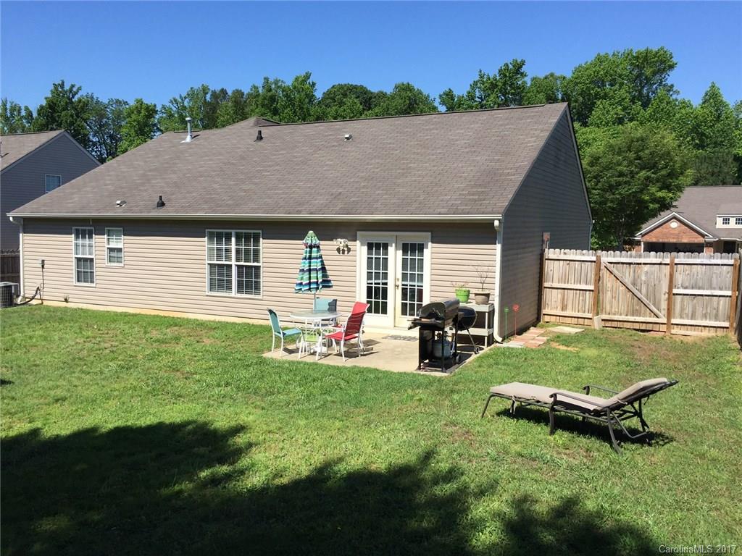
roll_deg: -0.6
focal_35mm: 29
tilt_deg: -4.6
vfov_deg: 48.2
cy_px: 278
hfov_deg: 61.7
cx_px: 371
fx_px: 622
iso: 32
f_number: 2.2
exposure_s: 1/2083
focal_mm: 4.15
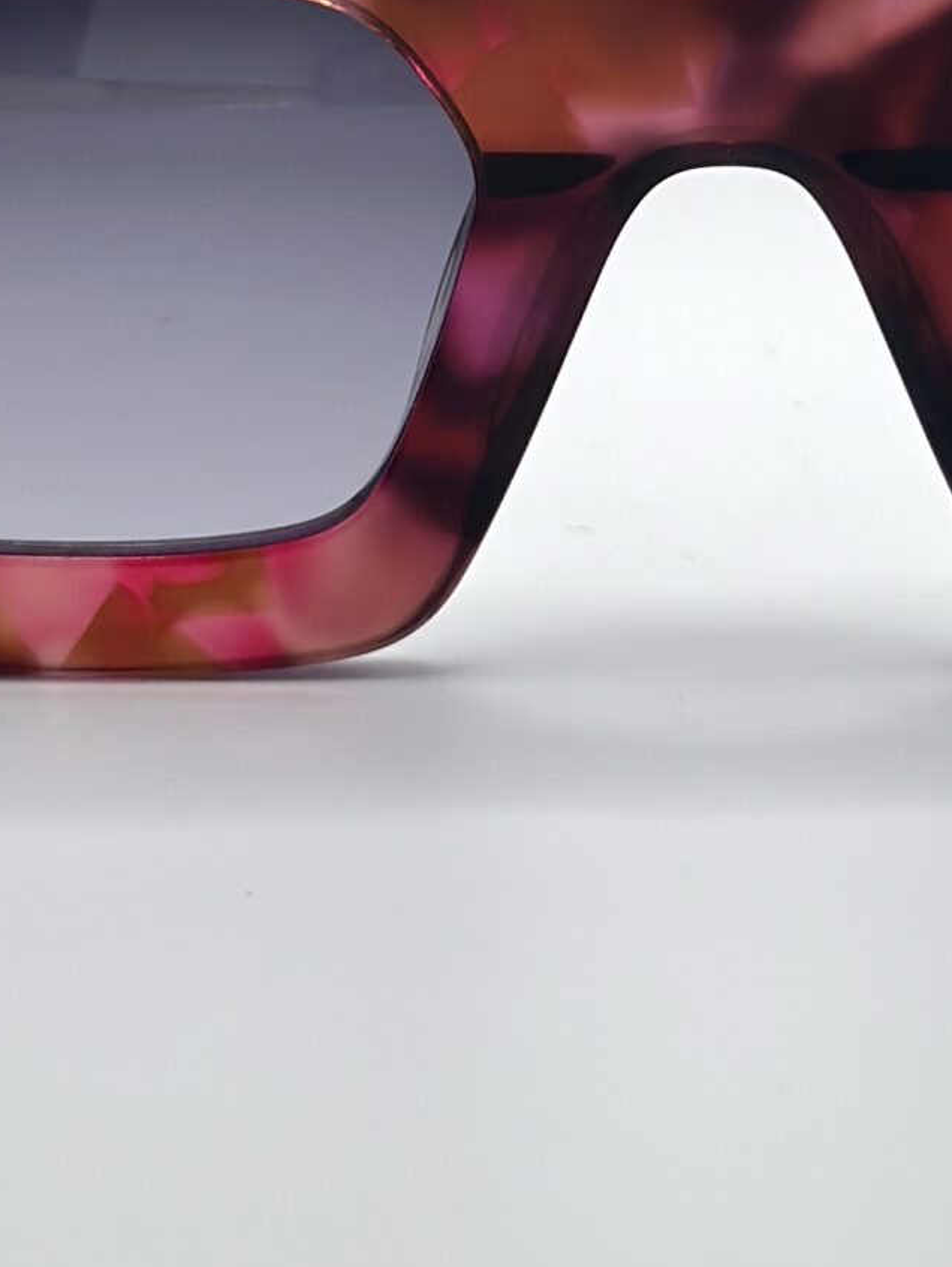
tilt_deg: -31.8
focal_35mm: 145
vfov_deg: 13.3
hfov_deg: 10.2
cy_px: -126
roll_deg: -0.9
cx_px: 727
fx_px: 5313
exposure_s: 1/406
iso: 80
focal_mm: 6.86
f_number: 1.78
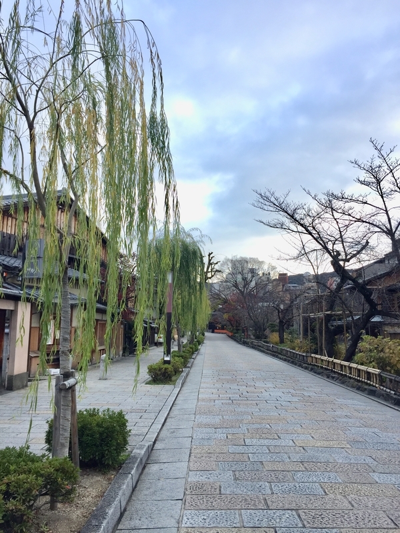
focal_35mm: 29
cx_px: 200
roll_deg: +0.1
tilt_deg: +7.1
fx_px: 447
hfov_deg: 48.2
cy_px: 266
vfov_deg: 61.7
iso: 32
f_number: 2.2
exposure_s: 1/147
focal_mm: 4.15
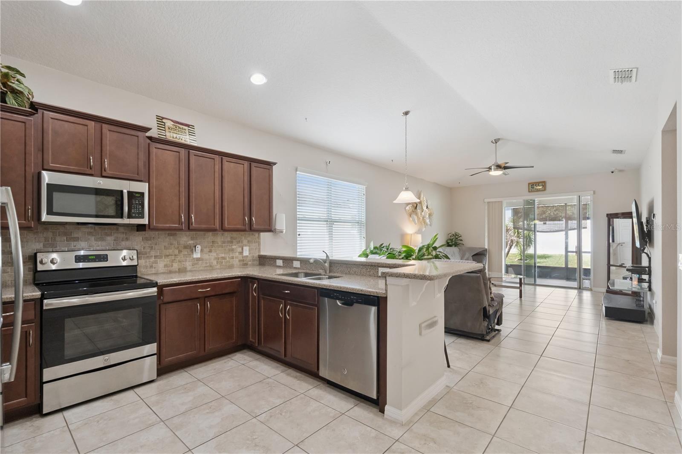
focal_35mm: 16
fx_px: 303
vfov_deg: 73.7
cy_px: 227
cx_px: 341
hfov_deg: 96.7
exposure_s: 1/125
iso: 3200
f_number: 10
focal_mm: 16
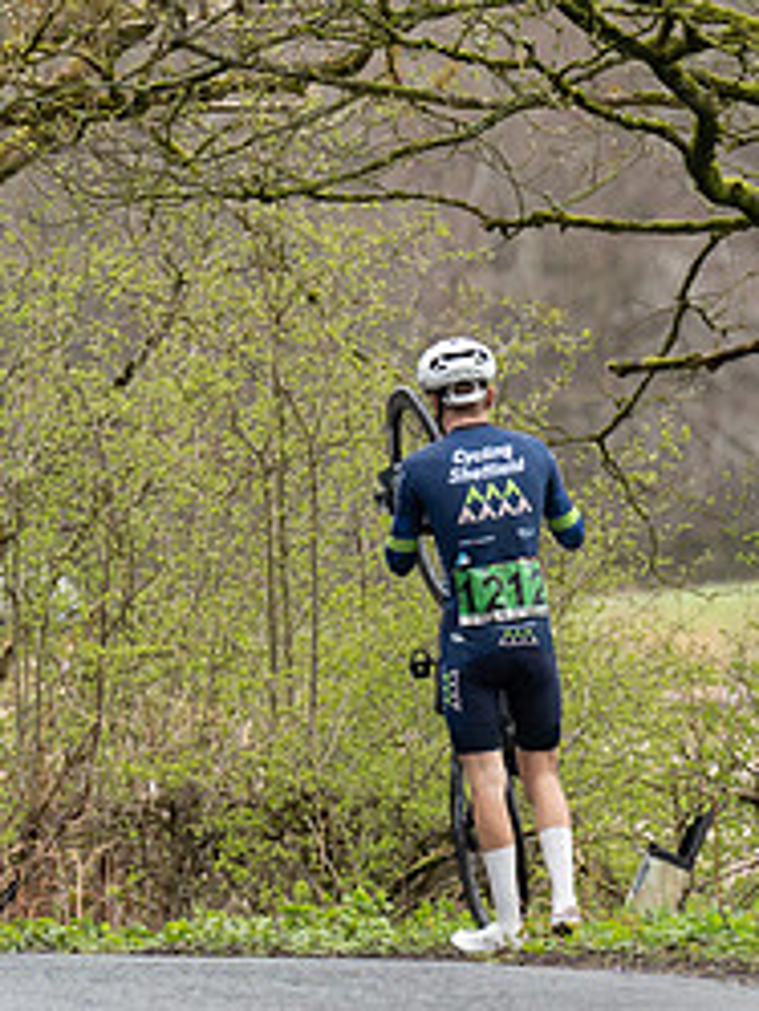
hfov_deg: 2.2
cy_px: 342
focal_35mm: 688
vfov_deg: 2.9
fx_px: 20096
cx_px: -340
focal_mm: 200
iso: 1000
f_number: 3.5
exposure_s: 1/1000
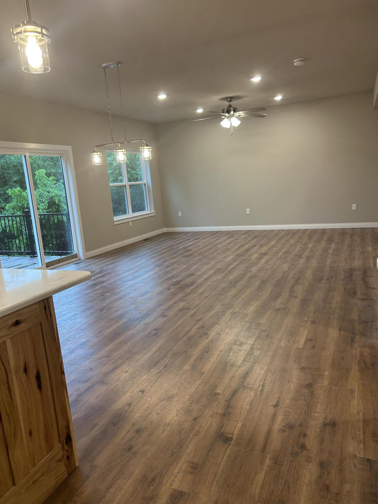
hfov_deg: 53.1
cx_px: 189
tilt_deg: -10.8
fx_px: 379
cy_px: 252
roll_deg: +4.5
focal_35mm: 26
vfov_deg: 67.3
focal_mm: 5.7
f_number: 1.5
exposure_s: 1/60
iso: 80
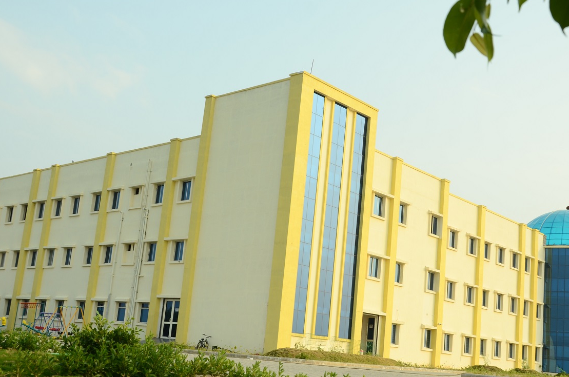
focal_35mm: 44
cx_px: 336
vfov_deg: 30.4
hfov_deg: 44.4
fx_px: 694
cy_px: 212
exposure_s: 1/160
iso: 125
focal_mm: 22
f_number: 8
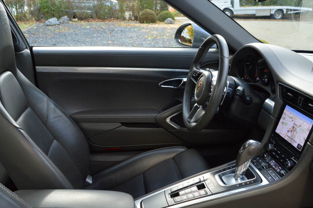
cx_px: 164
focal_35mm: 36
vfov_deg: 36.8
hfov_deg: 53.1
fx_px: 313
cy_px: 117
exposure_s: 1/125
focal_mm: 18
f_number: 5.6
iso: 400
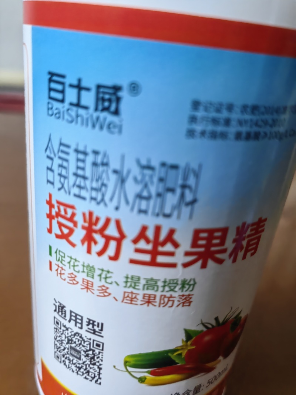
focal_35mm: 27
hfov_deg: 51.3
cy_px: 198
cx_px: 148
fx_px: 308
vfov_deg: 65.3
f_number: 1.8
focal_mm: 5.54
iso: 400
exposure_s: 1/100
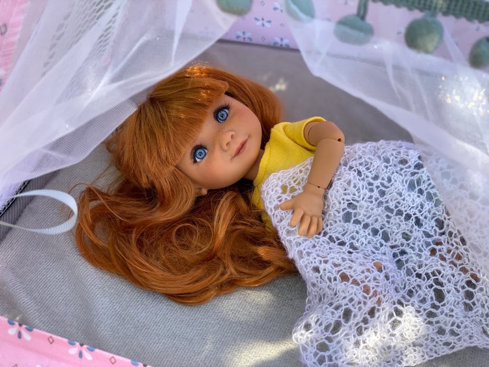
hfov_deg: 36.8
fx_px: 734
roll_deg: -3.3
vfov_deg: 28.0
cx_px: 244
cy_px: 184
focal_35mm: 52
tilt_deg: -40.3
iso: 32
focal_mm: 6
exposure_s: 1/122
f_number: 2
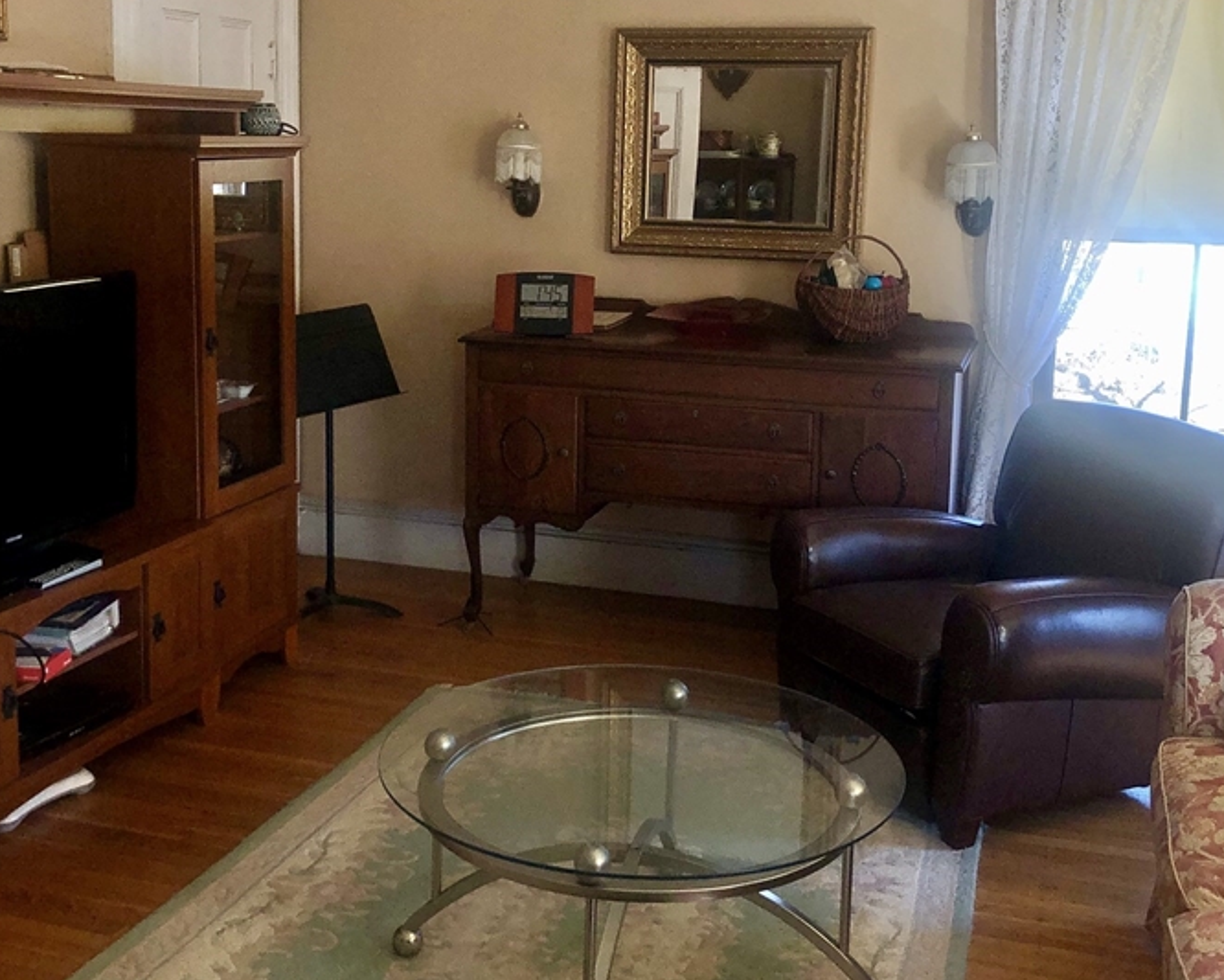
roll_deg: -1.8
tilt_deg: -9.8
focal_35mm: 42
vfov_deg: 35.5
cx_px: 590
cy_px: 384
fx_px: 1522
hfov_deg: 43.8
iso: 32
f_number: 1.8
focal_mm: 3.99
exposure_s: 1/120
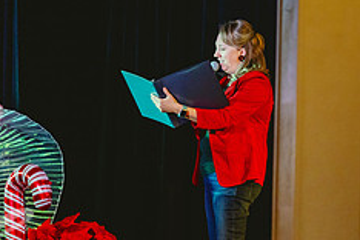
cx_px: -55
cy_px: 121
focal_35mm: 288
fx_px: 2880
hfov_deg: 7.1
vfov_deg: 4.8
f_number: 2.8
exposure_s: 1/320
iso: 2000
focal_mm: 116
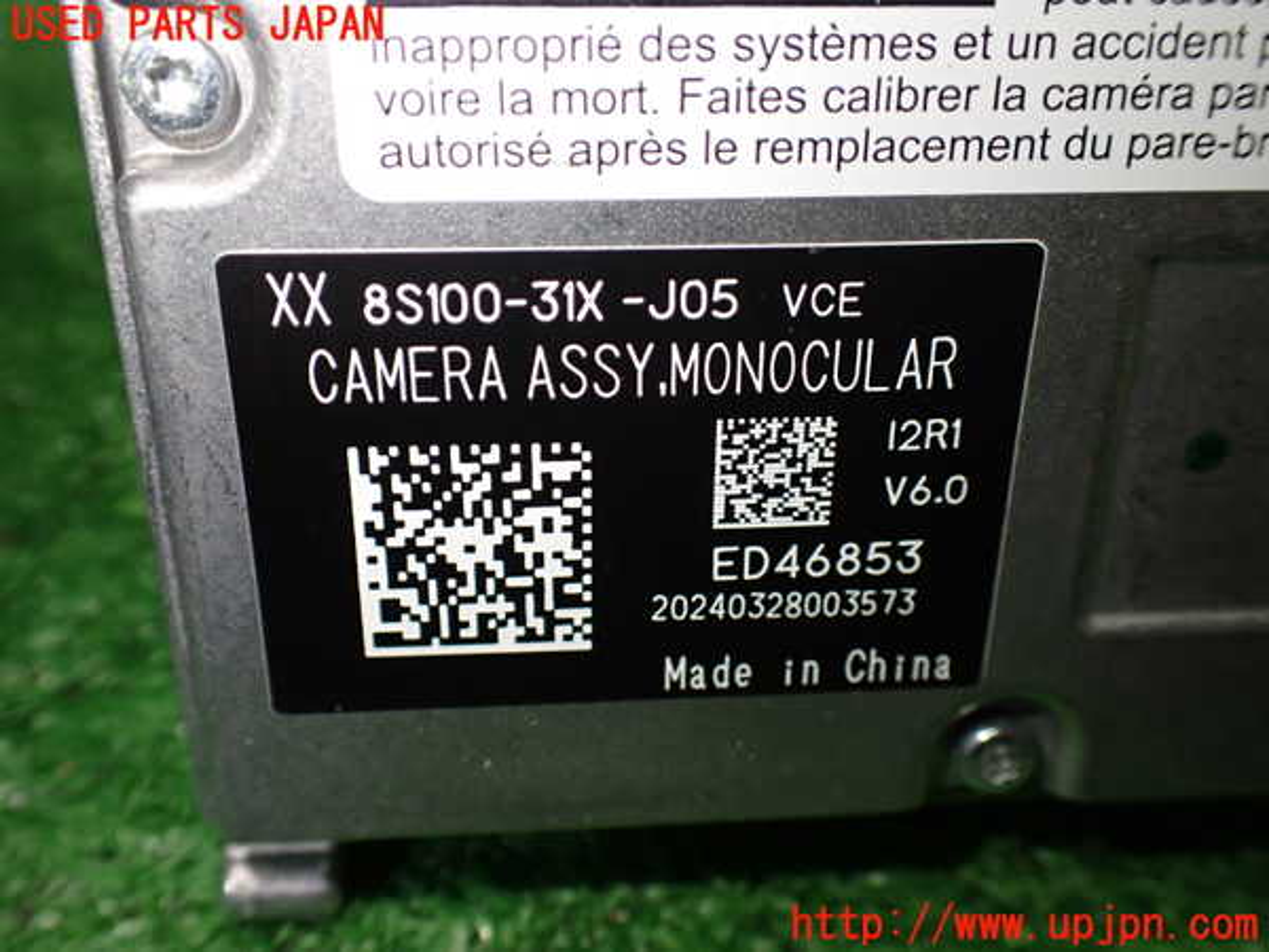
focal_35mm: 32
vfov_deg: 44.2
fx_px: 1173
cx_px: 634
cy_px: 476
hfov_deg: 56.8
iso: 200
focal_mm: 5.79
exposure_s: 1/125
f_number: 2.4
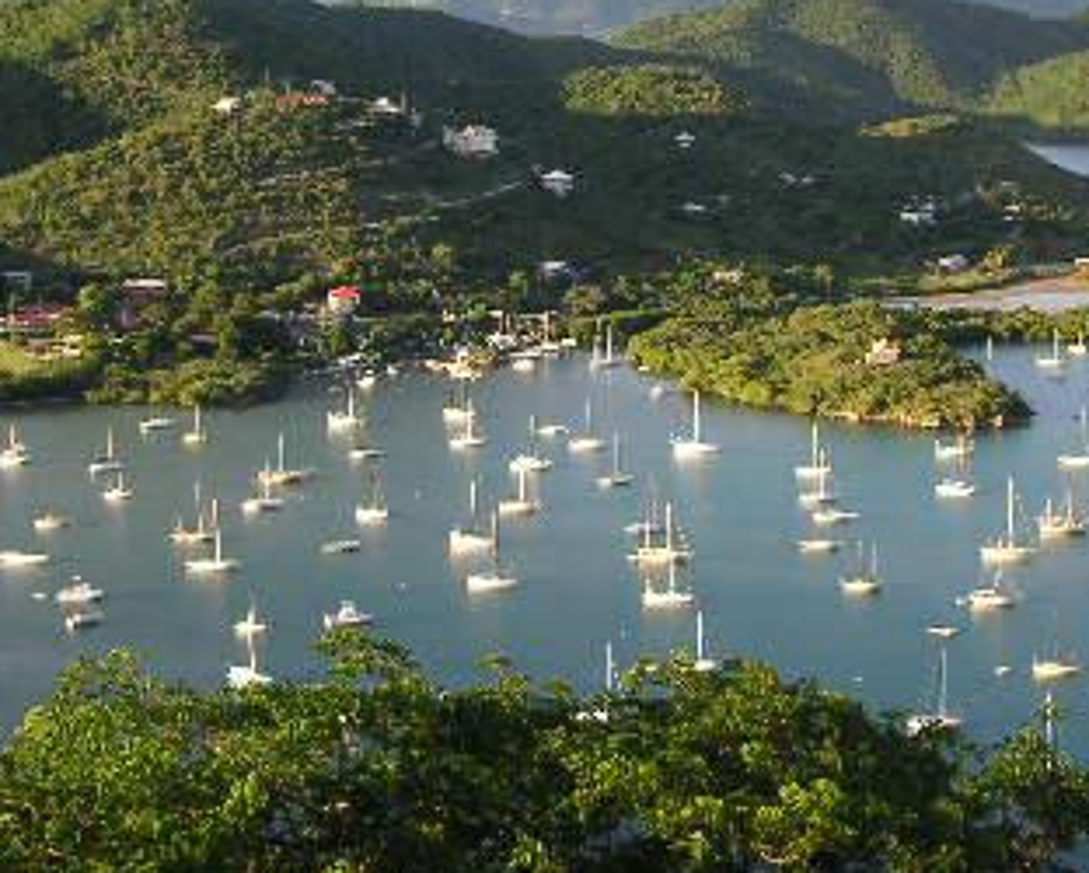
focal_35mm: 74
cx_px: 611
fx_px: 2387
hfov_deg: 25.7
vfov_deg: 20.6
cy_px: 248
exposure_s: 1/250
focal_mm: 6.1
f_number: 2.8
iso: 50
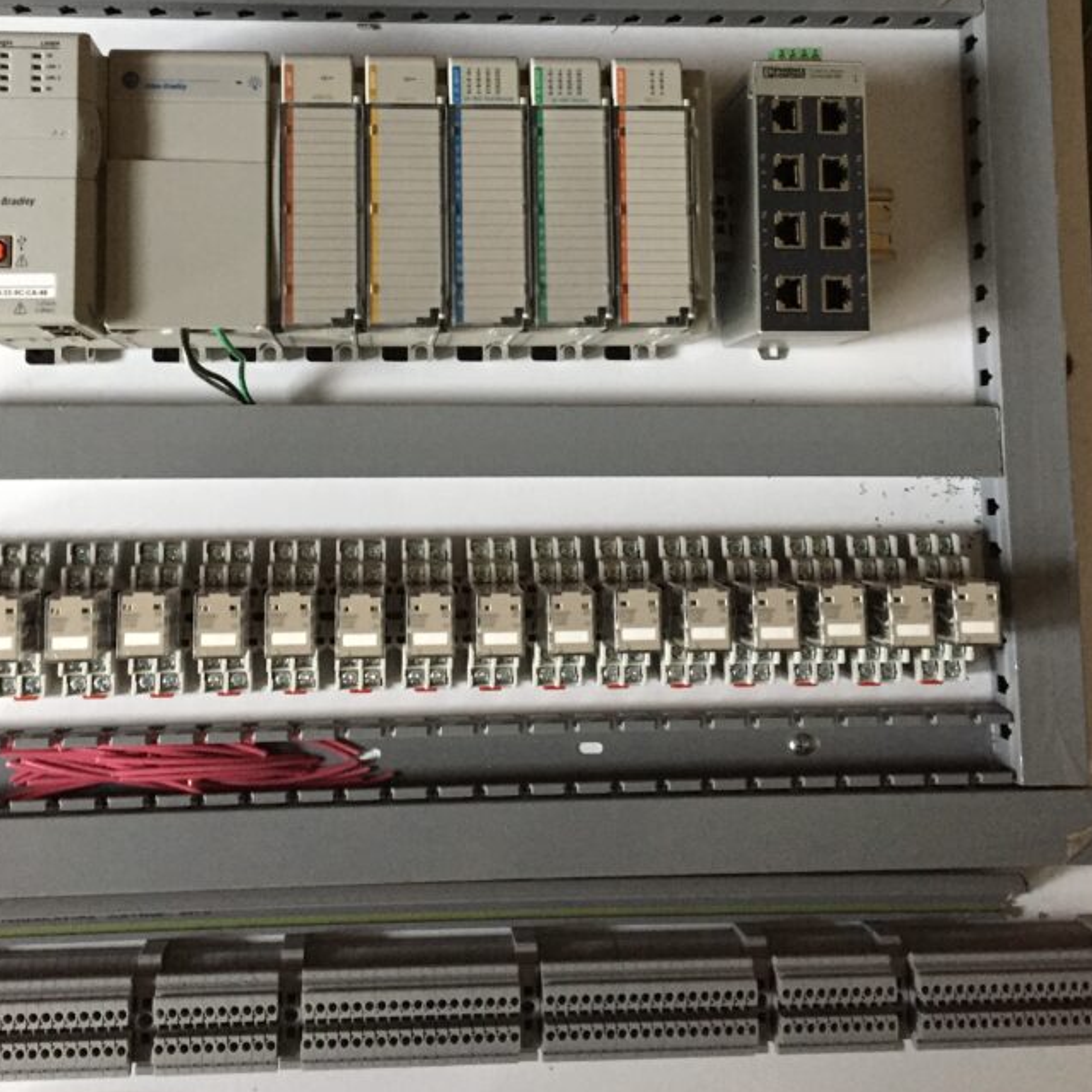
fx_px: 1463
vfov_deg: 40.1
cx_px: 507
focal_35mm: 41
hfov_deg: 40.9
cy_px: 317
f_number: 2.2
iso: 250
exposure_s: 1/15
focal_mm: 4.15
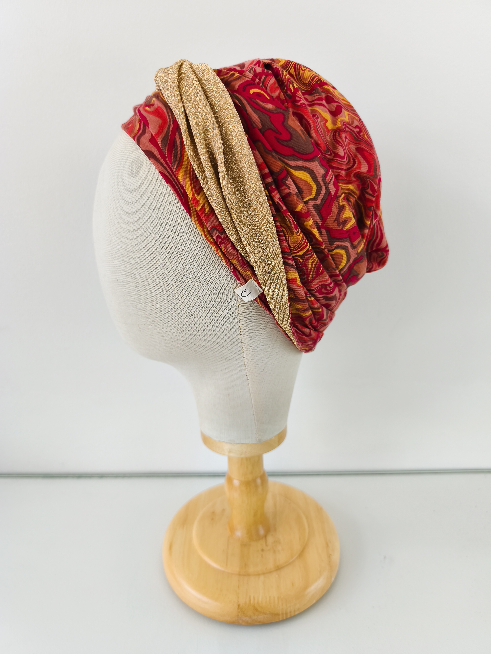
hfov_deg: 58.9
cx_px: 246
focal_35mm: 23
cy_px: 327
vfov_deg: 73.9
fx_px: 435
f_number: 1.65
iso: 50
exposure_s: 1/40
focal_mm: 6.14
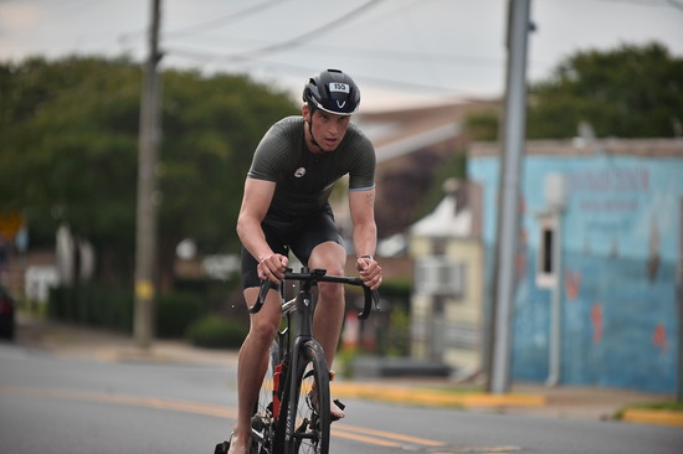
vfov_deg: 6.9
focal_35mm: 200
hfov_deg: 10.3
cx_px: 342
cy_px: 227
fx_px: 3792
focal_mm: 200
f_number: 2.8
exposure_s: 1/4000
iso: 360
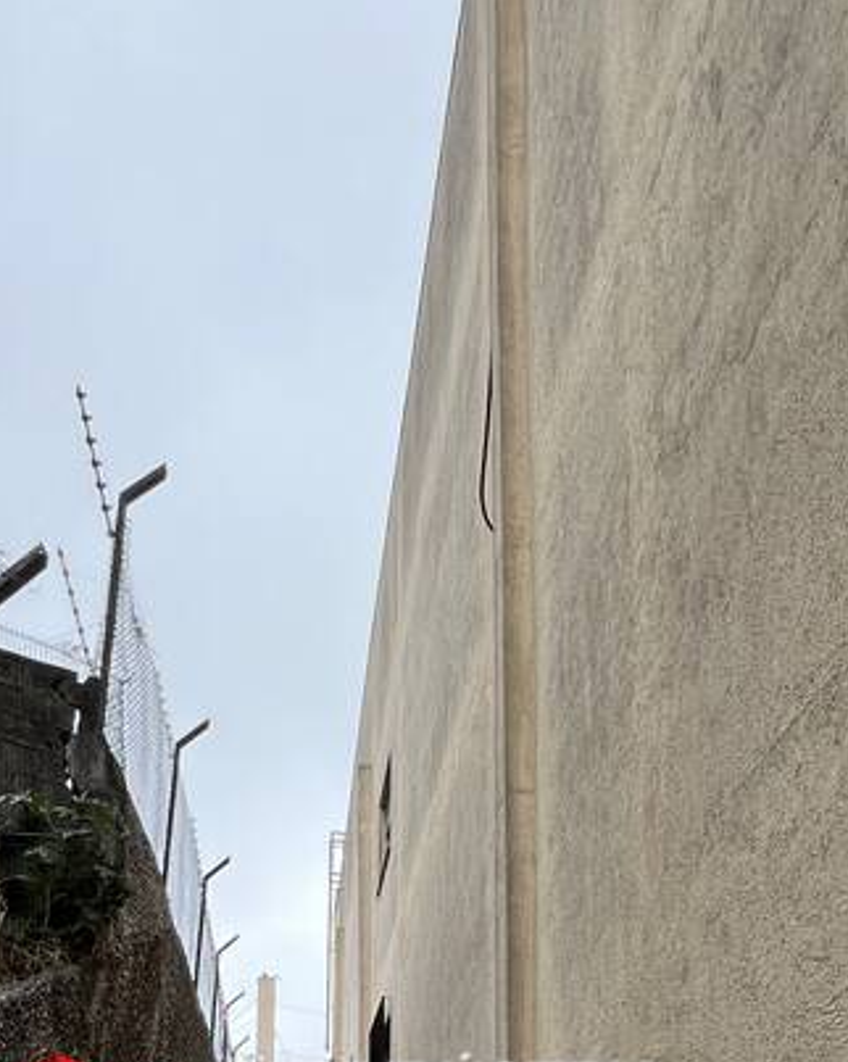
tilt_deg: +12.8
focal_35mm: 34
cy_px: 1117
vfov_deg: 43.3
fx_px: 1067
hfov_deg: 43.3
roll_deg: -0.6
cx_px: 379
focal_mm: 1.57
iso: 32
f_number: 1.8
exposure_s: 1/622
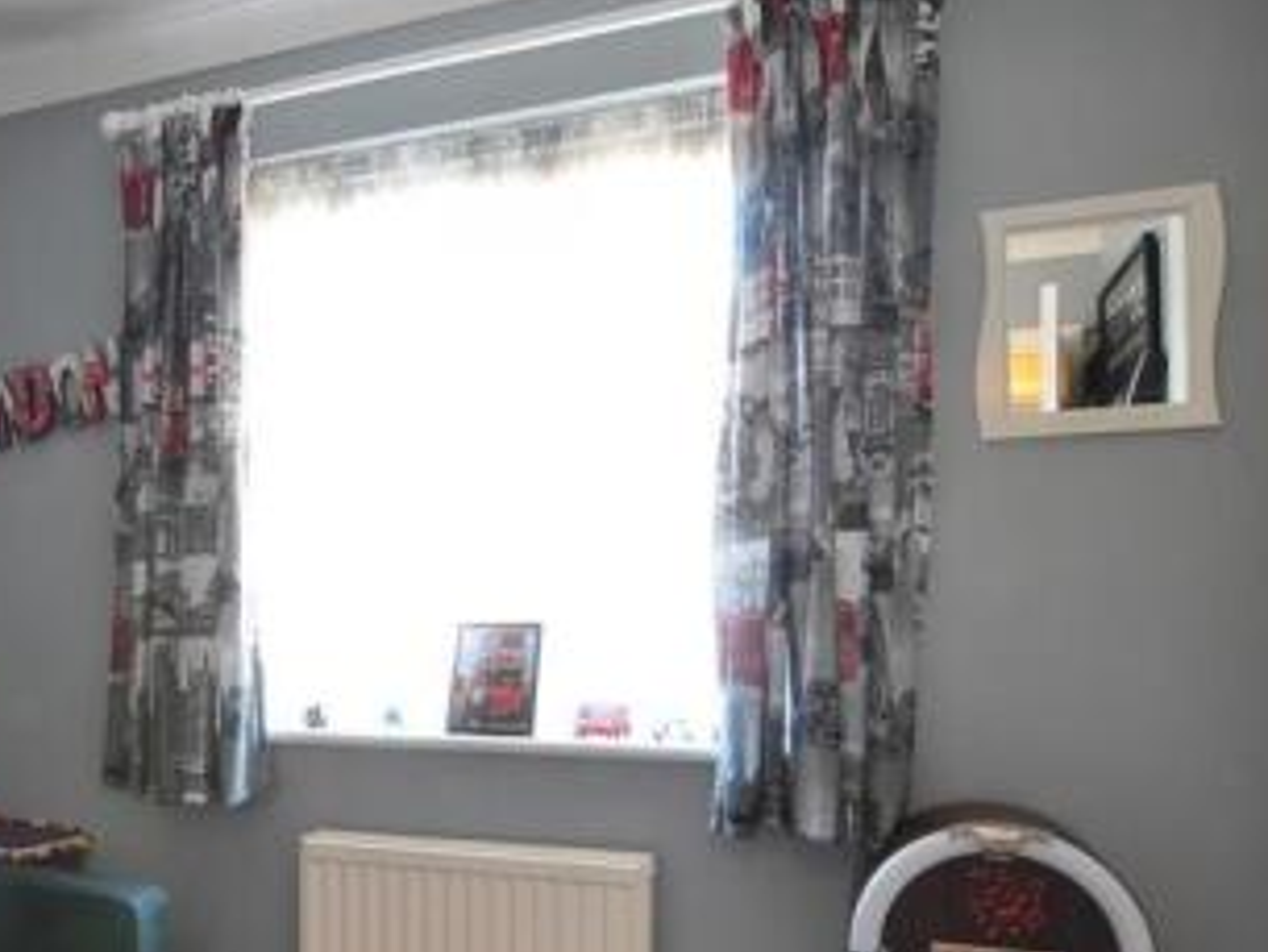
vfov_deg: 44.8
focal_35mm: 31
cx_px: 241
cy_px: 630
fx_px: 1136
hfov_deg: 54.1
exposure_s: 3
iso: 400
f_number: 11
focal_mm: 10
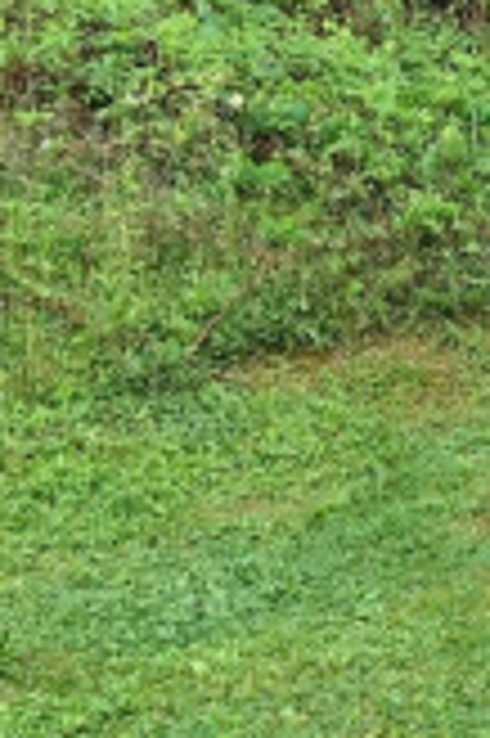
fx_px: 2250
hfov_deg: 11.2
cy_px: 412
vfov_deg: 18.6
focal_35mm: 110
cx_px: 993
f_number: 1.8
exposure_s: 1/158
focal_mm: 4.25
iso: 25
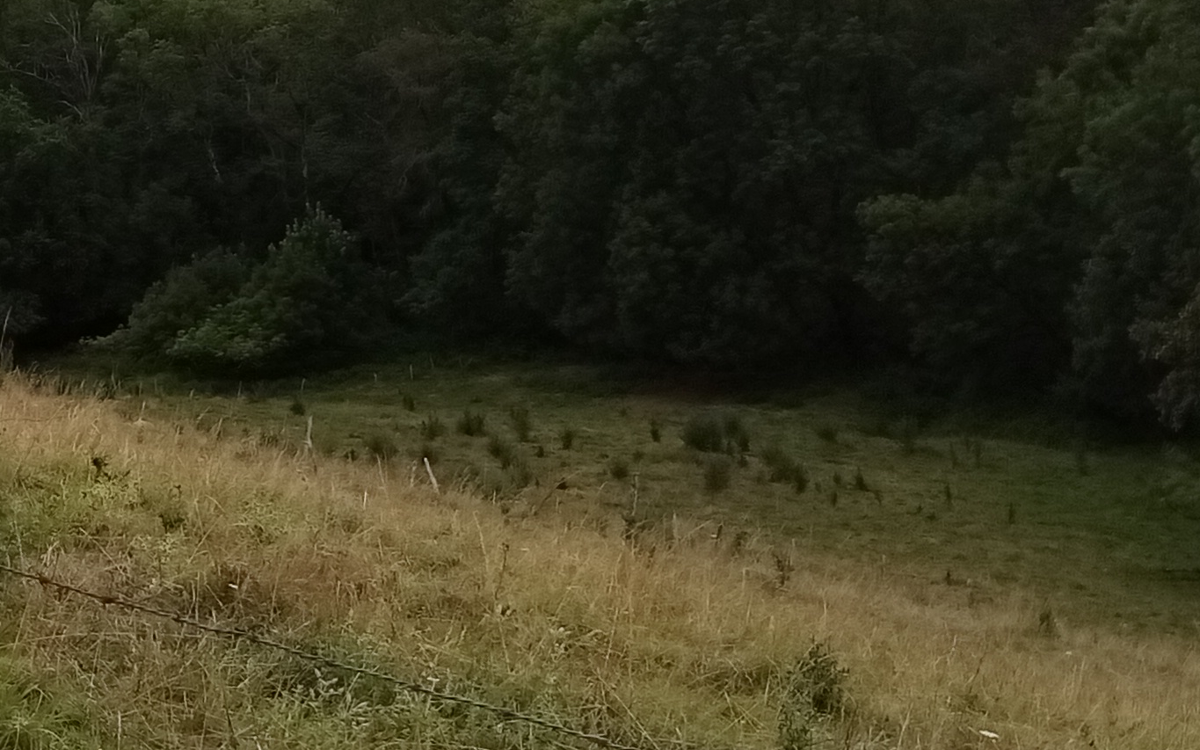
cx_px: -359
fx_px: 2747
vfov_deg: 15.5
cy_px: 240
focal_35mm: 84
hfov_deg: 22.1
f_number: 1.8
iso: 107
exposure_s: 1/274
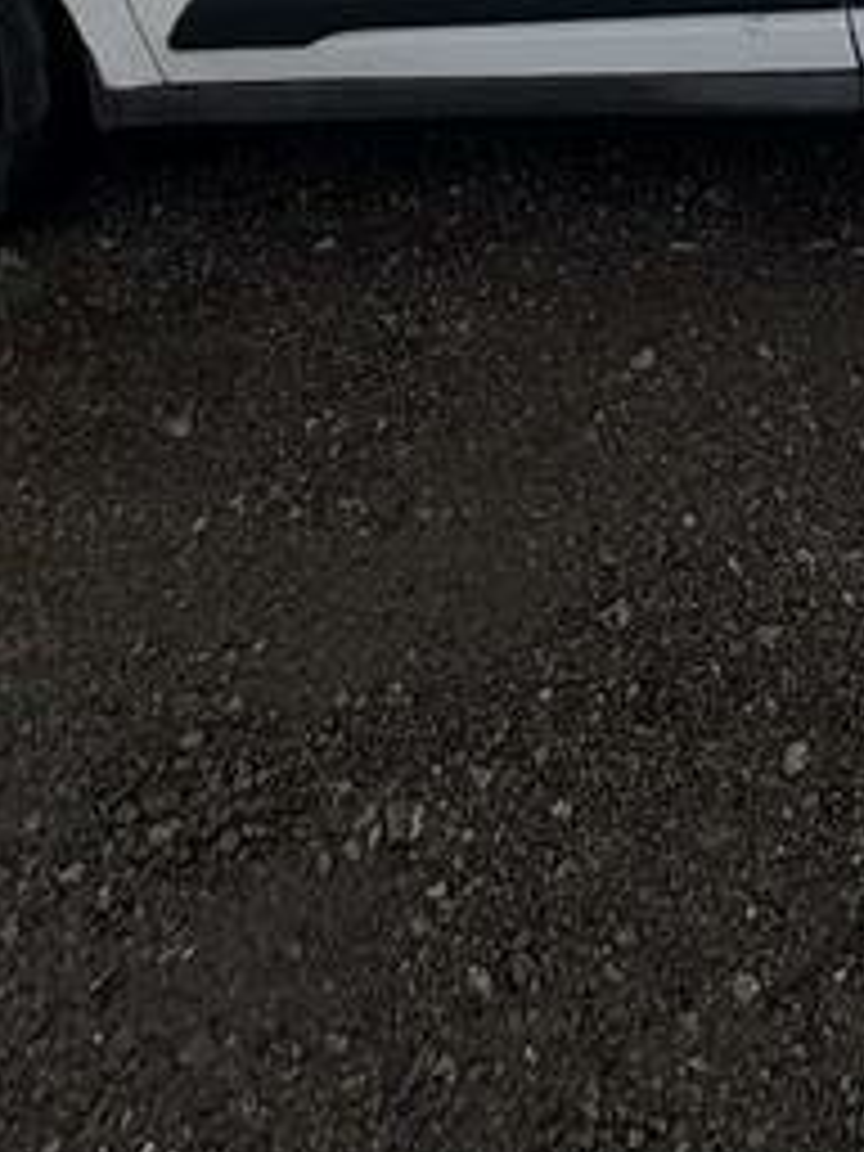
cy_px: -796
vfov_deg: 24.0
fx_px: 1631
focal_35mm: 49
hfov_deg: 28.1
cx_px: 846
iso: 40
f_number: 2.2
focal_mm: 2.22
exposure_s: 1/1709
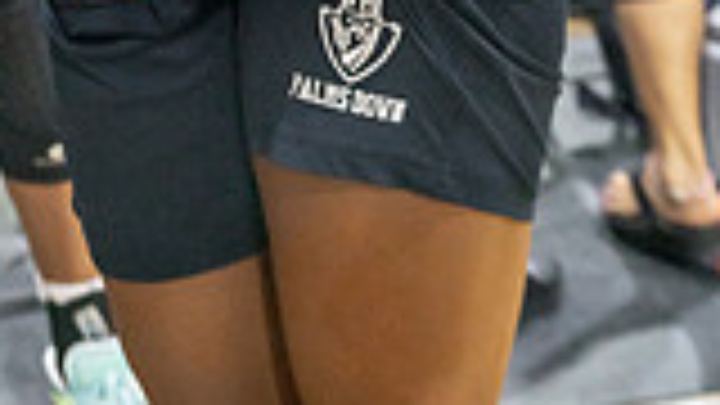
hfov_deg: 16.8
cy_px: -590
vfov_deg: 8.6
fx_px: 2425
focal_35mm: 127
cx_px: 144
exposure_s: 1/250
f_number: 4
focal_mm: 43
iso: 2500
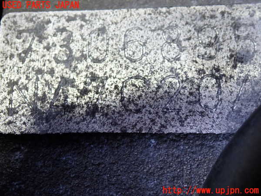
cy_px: 98
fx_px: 754
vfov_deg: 14.8
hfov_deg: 19.6
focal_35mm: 100
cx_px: 130
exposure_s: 1/100
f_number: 4.9
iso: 200
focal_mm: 18
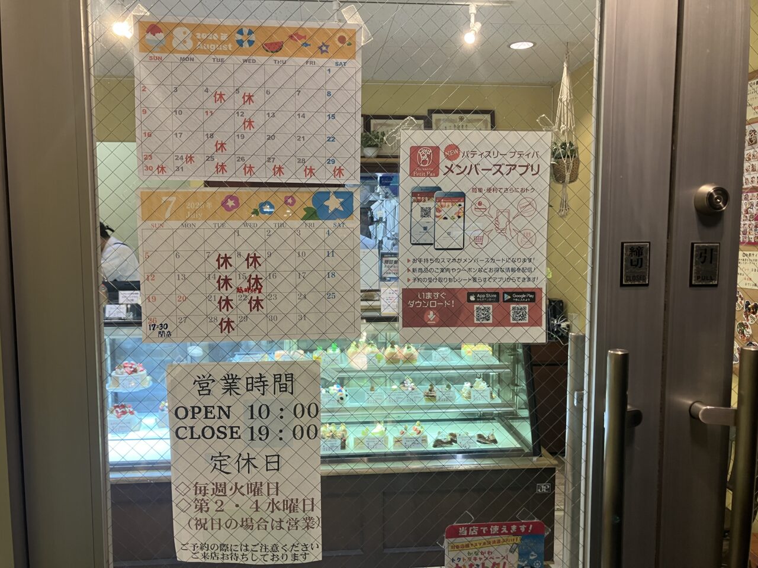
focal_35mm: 28
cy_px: 284
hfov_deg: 63.4
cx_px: 379
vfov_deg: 49.7
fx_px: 613
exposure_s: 1/50
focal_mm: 3.99
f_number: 1.8
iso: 50
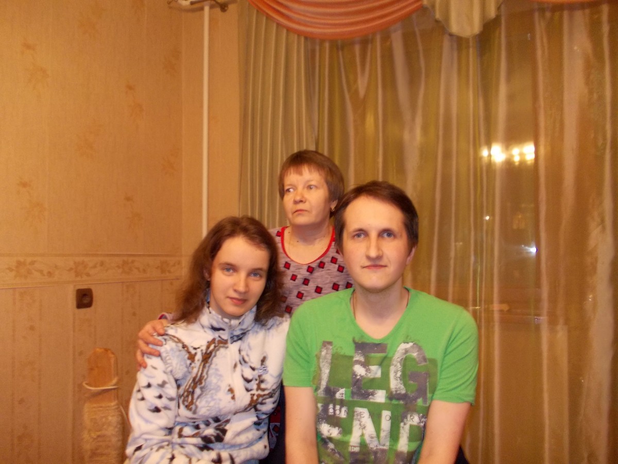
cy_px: 232
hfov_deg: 63.4
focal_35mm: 28
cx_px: 309
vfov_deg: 49.7
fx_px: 500
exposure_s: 1/6
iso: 200
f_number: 2.7
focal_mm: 4
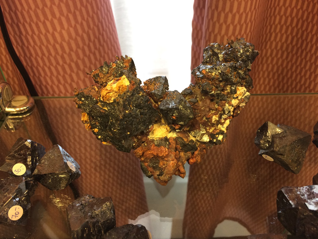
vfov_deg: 48.2
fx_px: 266
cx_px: 159
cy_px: 120
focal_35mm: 29
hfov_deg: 61.7
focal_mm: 4.15
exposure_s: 1/30
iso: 40
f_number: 2.2
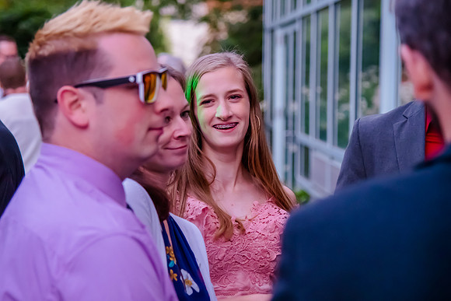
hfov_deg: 19.8
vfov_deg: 13.3
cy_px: 152
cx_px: 174
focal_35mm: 103
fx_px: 1287
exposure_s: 1/320
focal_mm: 78
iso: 5000
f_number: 4
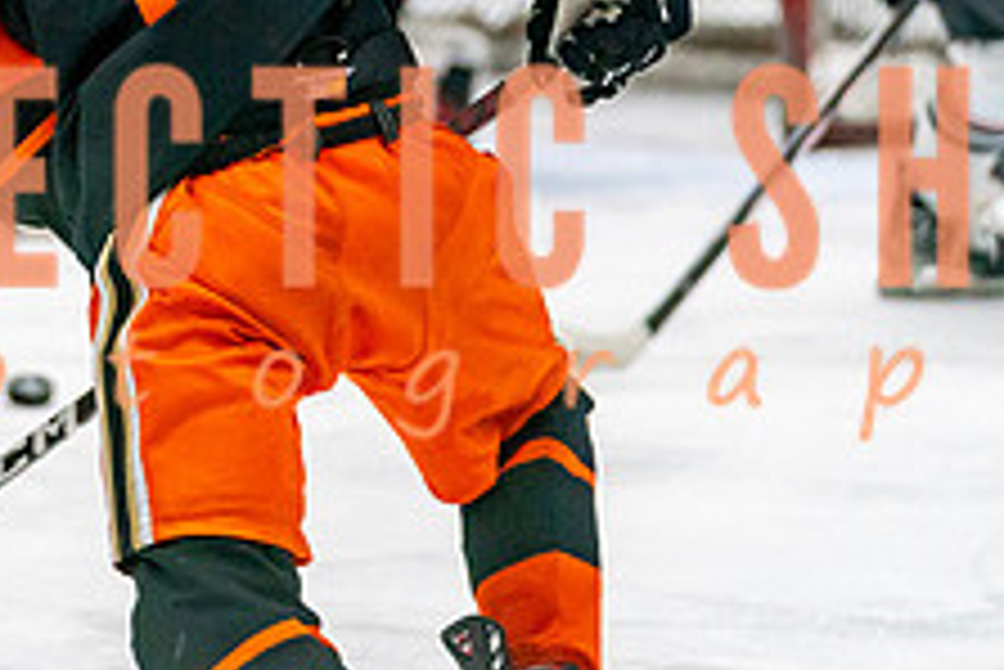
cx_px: 2
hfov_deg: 5.5
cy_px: 103
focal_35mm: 374
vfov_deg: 3.7
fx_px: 10437
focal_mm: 130
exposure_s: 1/1250
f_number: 2.8
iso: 3200
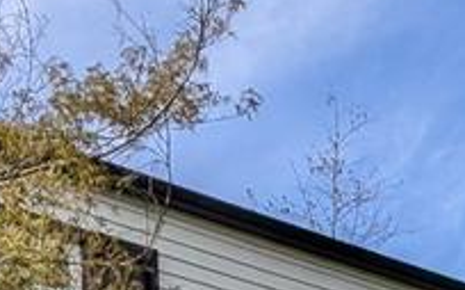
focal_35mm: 90
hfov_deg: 21.8
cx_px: 513
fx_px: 1139
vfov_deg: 10.0
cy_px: 920
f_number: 1.7
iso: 54
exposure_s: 1/1721
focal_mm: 2.02
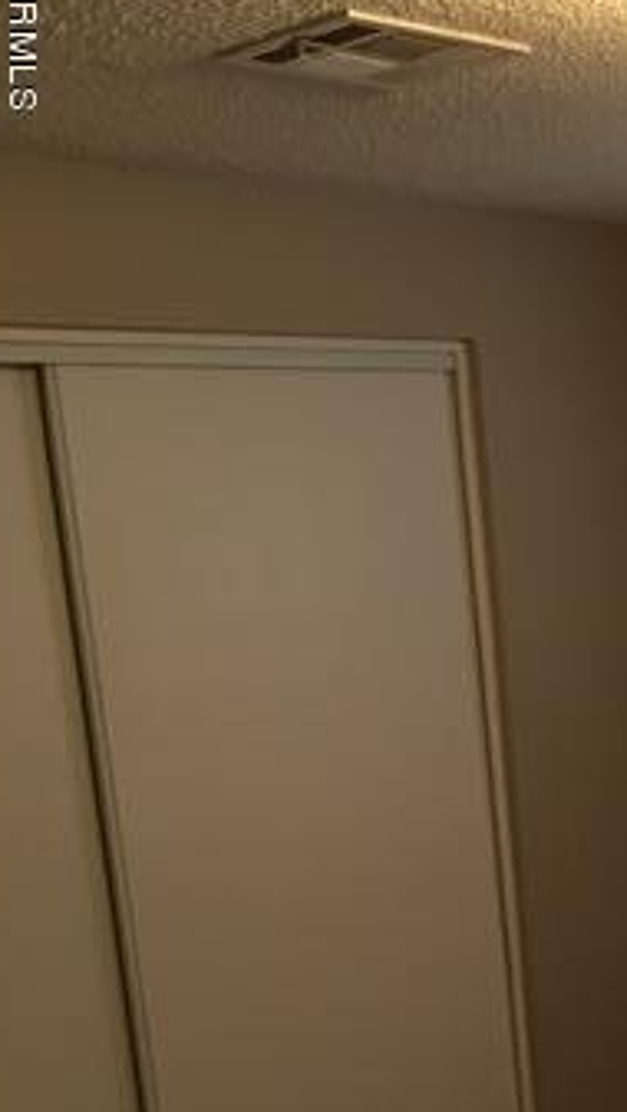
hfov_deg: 19.0
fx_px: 1770
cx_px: 749
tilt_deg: -11.3
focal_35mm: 60
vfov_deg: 33.7
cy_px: 911
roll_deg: +3.3
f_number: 2.2
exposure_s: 1/10
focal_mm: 4.15
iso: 80
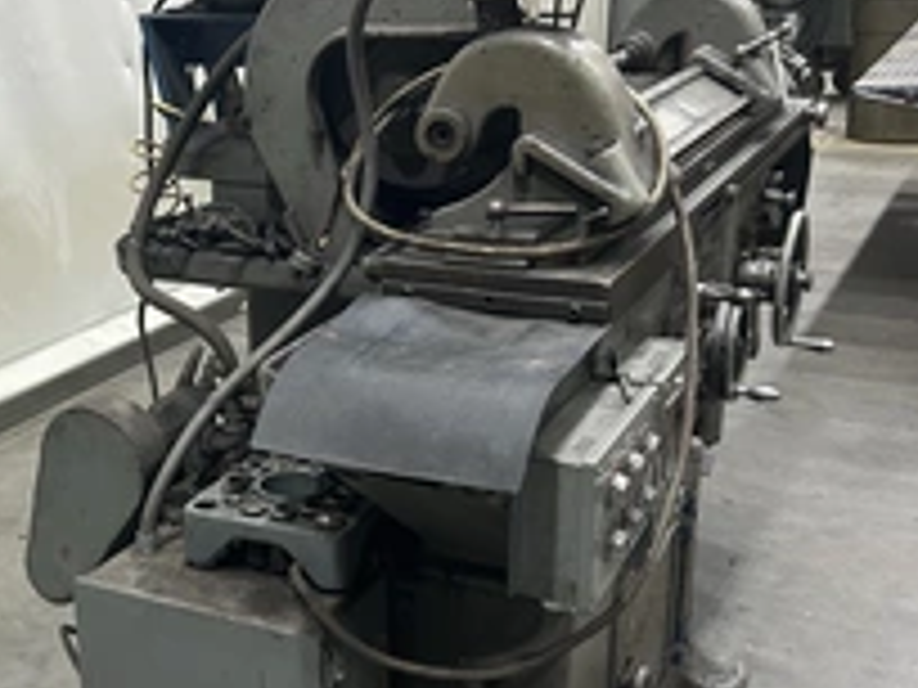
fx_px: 1352
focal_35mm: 51
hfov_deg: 36.6
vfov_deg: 28.5
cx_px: 234
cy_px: 409
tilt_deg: -16.2
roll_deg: +1.3
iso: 250
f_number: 1.5
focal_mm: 5.7
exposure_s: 1/60
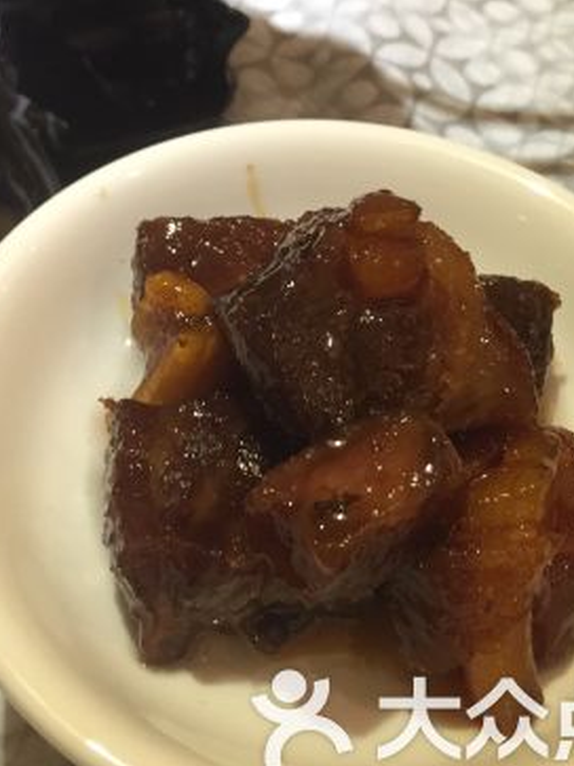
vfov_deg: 32.8
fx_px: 1239
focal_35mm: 56
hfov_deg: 26.0
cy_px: 91
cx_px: 227
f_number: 2.2
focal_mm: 4.15
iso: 125
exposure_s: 1/33
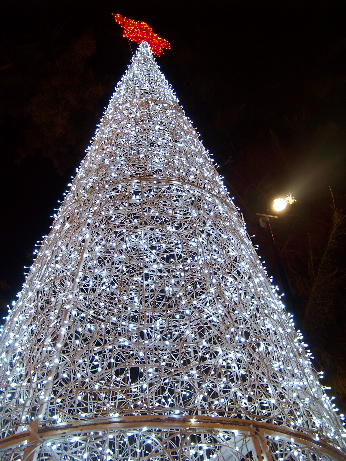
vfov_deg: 51.4
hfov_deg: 39.7
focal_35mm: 36
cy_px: 230
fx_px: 480
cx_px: 173
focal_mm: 5.85
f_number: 2.8
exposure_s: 1/8
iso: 64
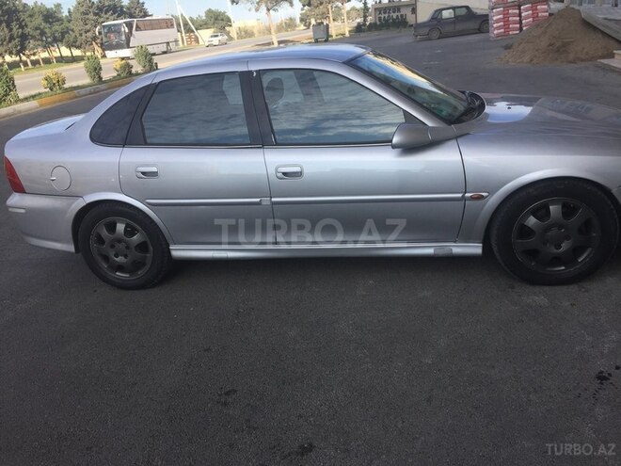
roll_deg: +6.8
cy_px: 233
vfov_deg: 48.2
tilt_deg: -21.4
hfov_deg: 61.7
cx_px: 310
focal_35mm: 29
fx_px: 520
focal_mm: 4.15
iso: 32
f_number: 2.2
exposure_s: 1/964
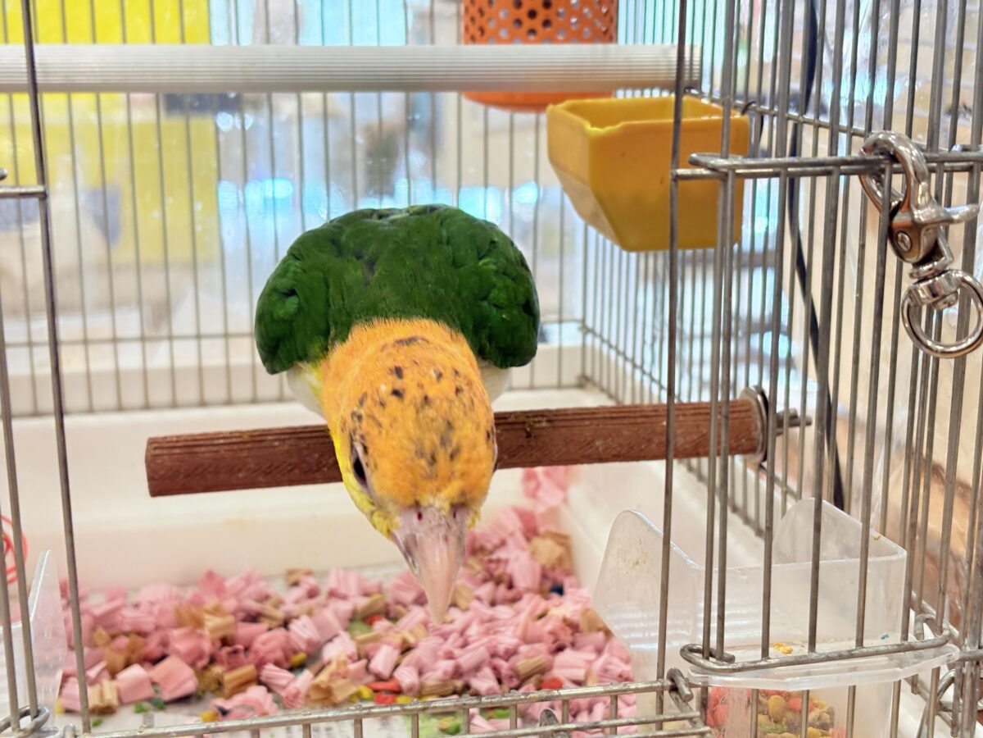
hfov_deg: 36.8
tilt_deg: -13.2
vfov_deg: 28.0
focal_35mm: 52
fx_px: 1477
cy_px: 369
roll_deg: +0.4
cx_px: 492
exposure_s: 1/100
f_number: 1.6
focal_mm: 5.96
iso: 100
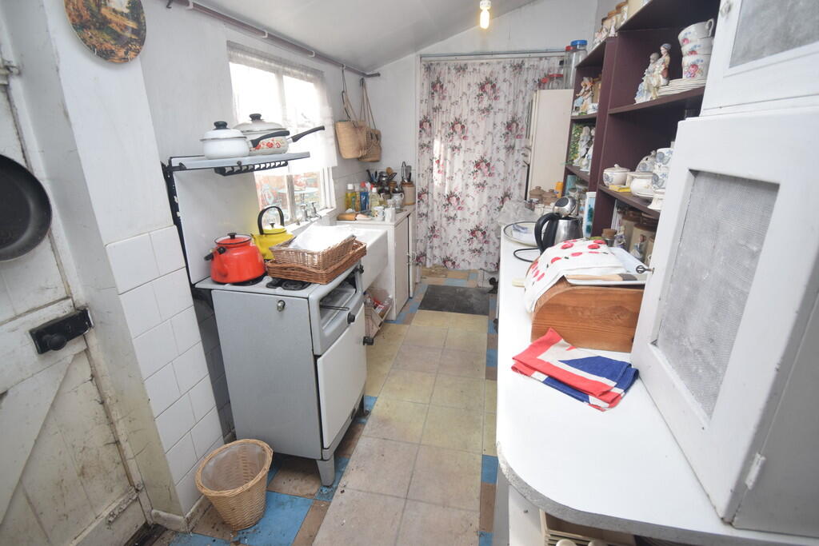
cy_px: 273
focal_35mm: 16
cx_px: 410
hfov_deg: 95.0
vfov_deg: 72.1
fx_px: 375
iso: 450
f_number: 4.8
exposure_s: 1/60
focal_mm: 11
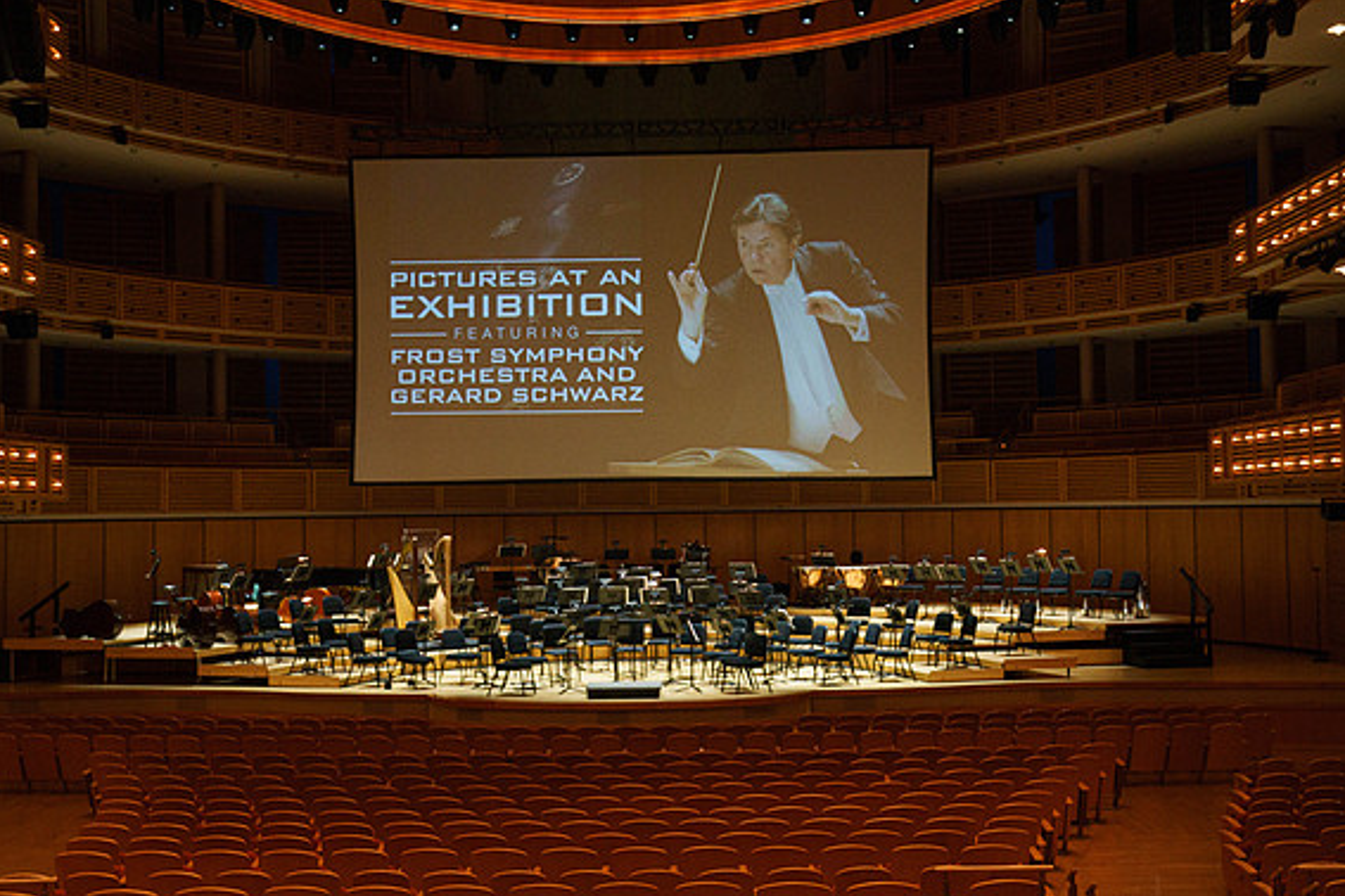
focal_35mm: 45
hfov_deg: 43.6
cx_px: 662
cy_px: 452
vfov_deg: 29.9
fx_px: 1681
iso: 2500
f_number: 5.6
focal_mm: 43
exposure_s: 1/200
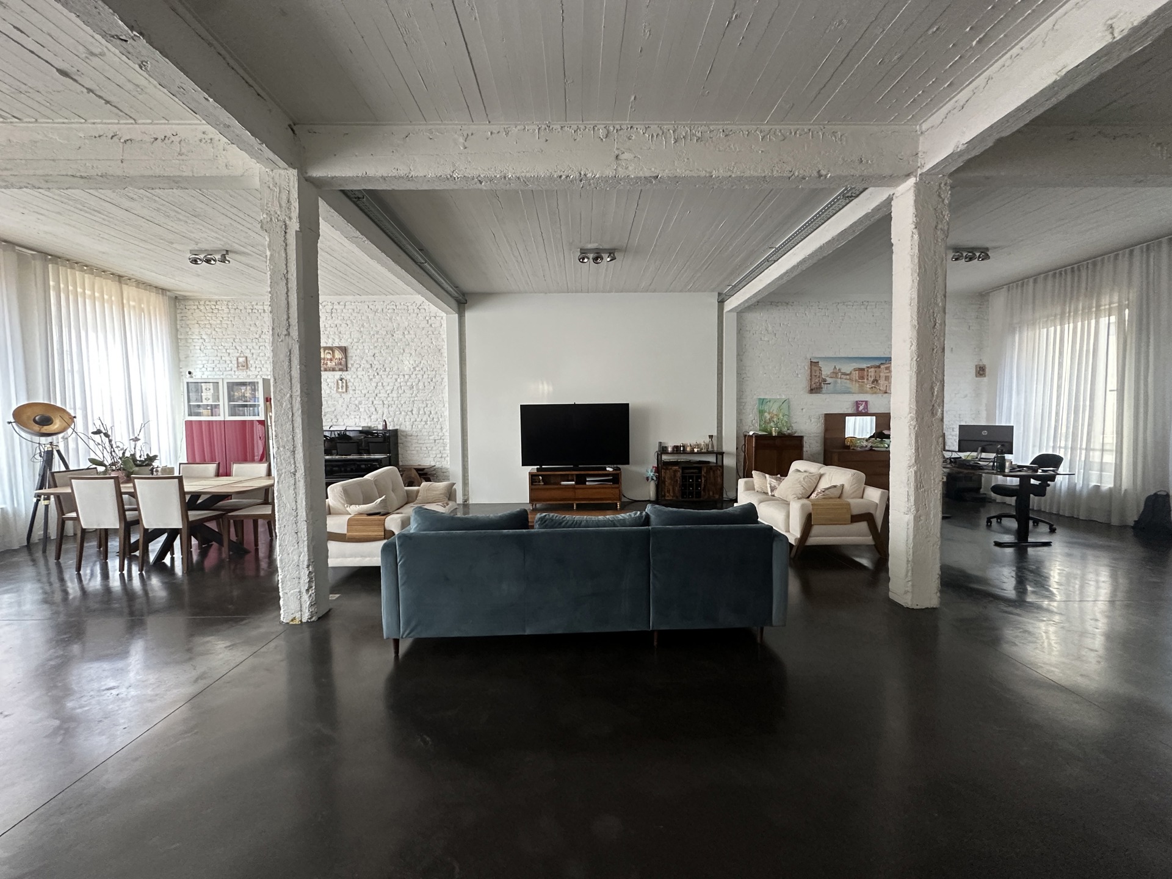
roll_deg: +0.3
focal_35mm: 14
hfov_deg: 102.1
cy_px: 440
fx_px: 474
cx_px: 586
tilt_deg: -2.5
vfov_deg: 85.7
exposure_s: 1/100
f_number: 2.2
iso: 320
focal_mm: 2.22
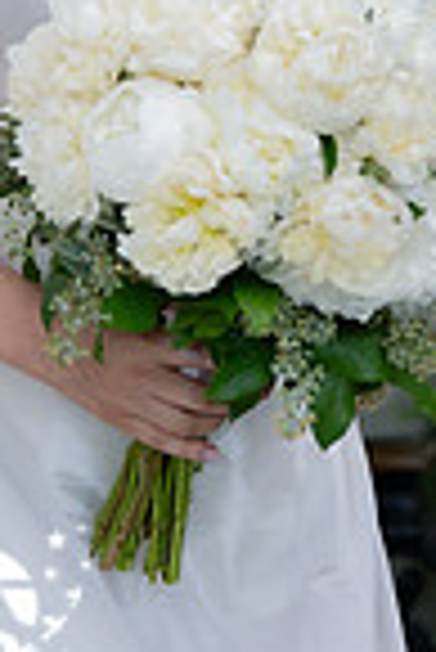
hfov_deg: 5.9
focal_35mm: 233
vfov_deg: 8.7
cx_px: -13
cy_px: -144
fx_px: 4222
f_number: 2
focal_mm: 50
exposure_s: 1/200
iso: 800
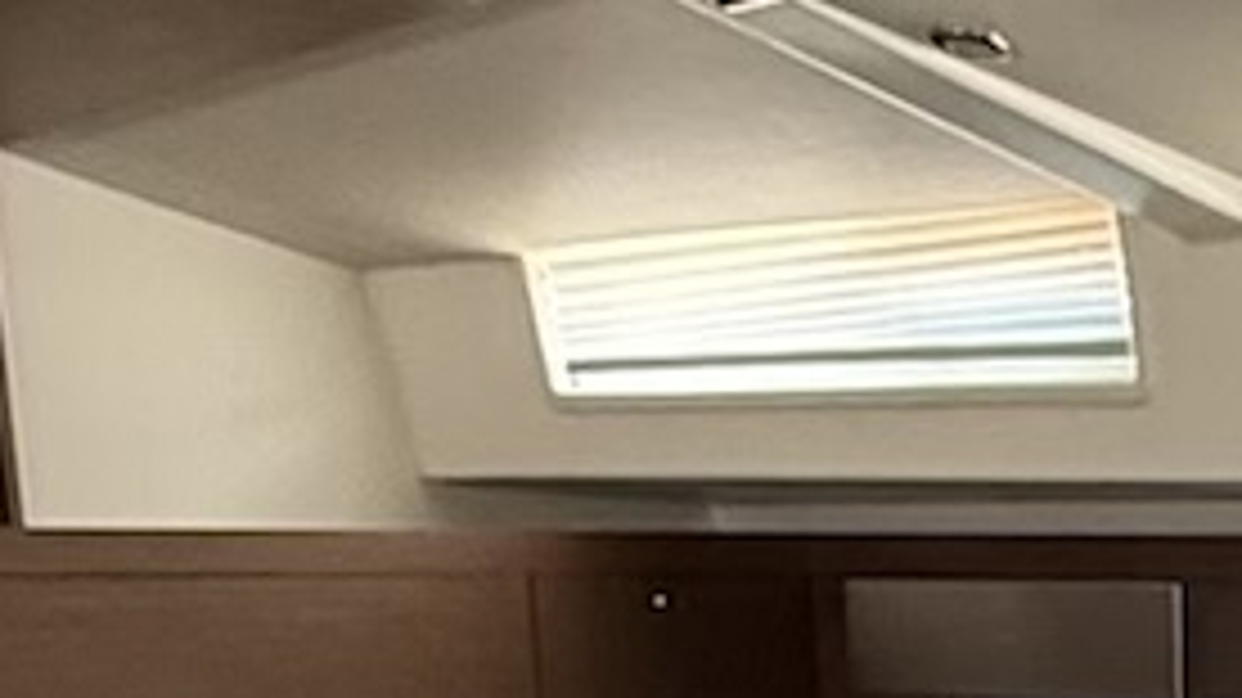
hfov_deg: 19.2
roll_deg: +0.6
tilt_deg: -16.8
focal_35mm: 106
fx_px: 3490
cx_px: 1422
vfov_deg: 10.0
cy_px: 1657
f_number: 2.2
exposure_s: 1/81
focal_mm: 2.22
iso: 320
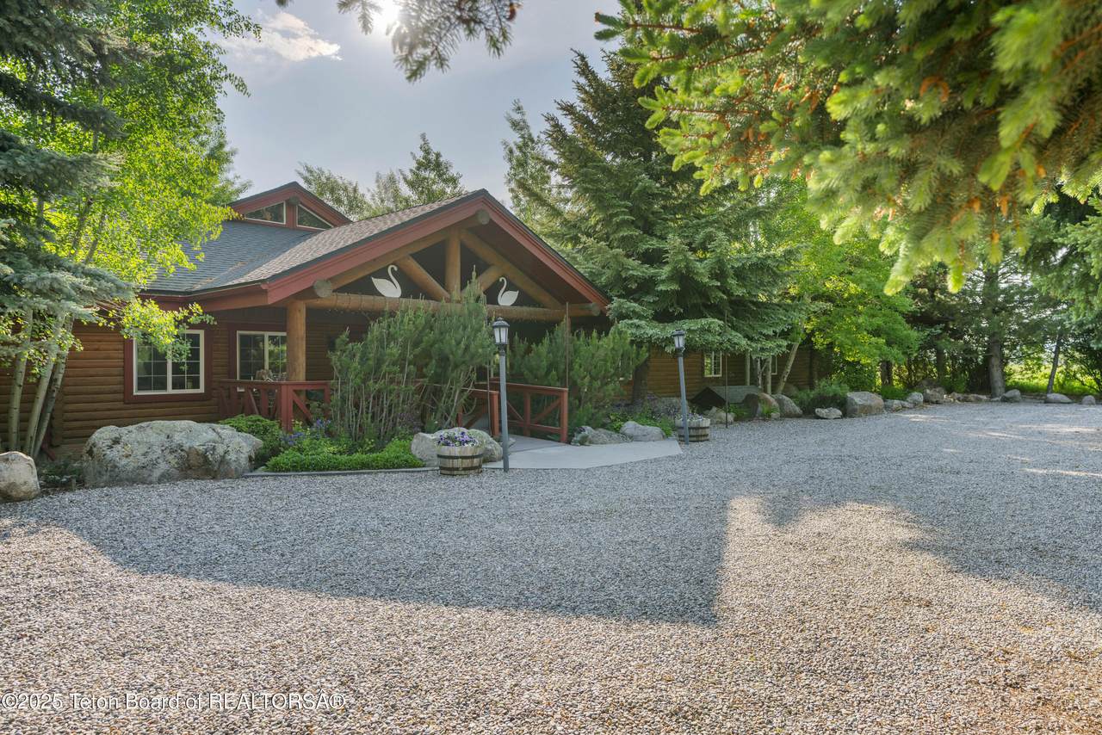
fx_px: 704
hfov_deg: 76.1
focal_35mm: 23
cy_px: 368
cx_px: 551
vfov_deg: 55.1
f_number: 5
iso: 250
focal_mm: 23
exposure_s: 1/640
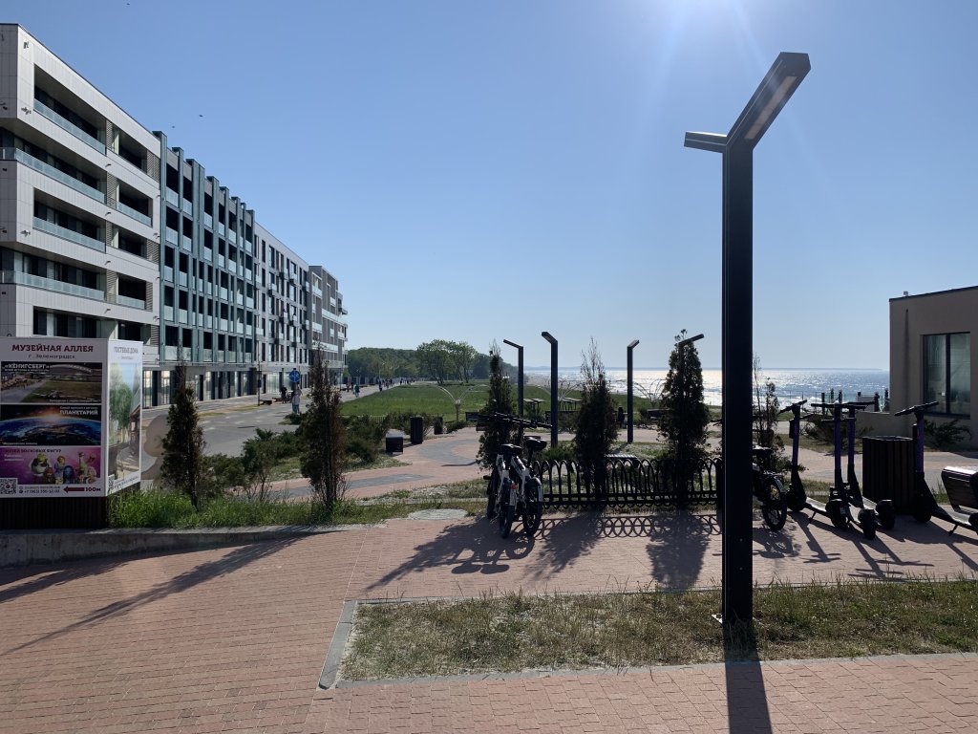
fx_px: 735
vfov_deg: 53.1
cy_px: 367
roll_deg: +0.4
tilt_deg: +0.7
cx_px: 489
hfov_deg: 67.3
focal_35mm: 26
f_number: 1.8
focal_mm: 4.25
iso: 25
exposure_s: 1/6897
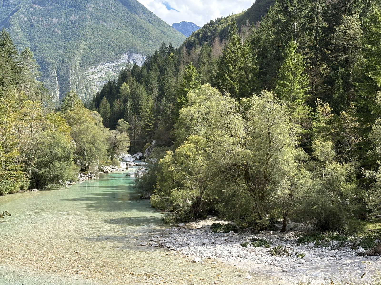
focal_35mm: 52
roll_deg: +0.1
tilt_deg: +0.4
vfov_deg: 28.0
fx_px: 572
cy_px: 142
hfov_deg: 36.8
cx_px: 190
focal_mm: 5.96
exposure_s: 1/1484
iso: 40
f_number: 1.6
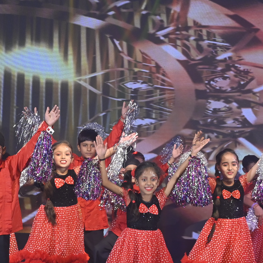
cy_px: 158
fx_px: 1754
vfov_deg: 8.6
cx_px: 272
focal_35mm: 204
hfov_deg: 8.5
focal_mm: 70
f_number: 9
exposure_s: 1/200
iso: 1000
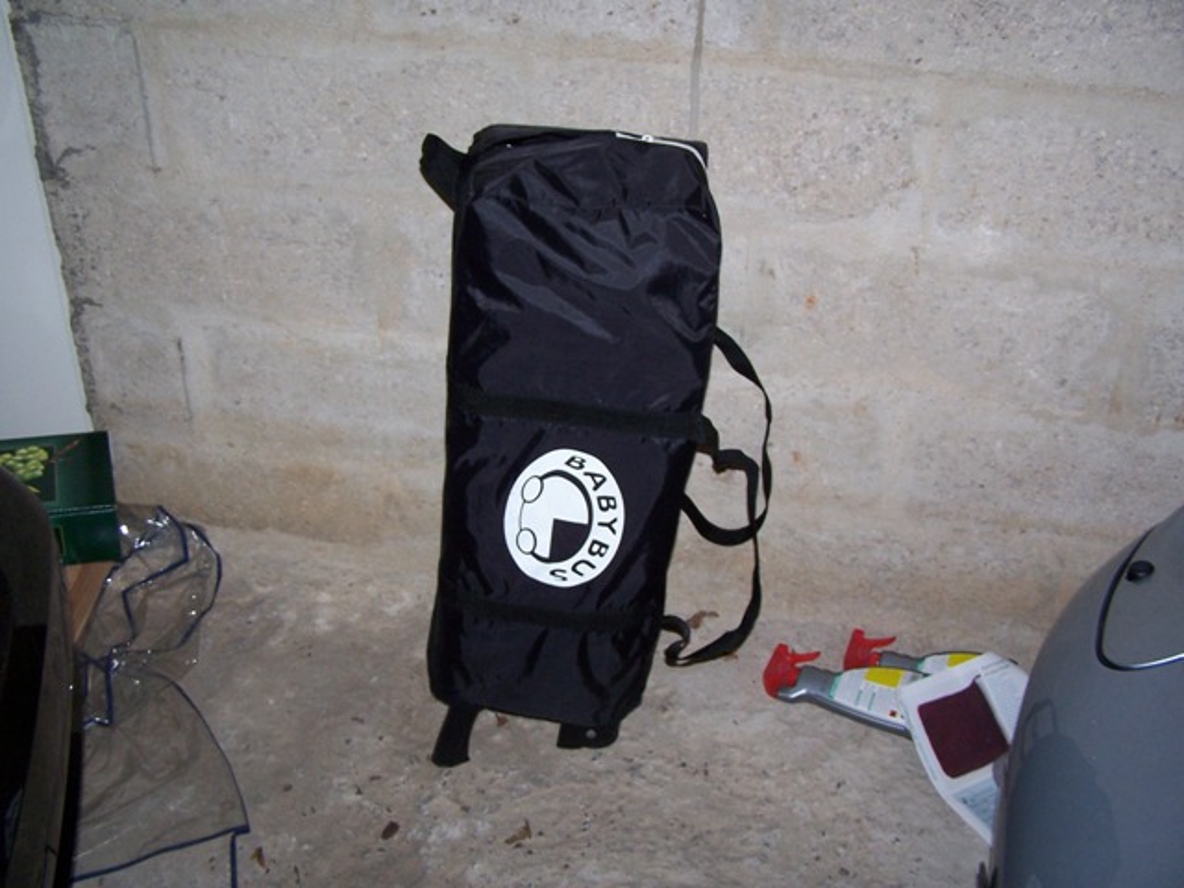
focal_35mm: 38
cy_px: 444
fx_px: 1300
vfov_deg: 37.7
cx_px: 592
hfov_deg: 49.0
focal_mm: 6.3
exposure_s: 1/60
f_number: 2.8
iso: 140
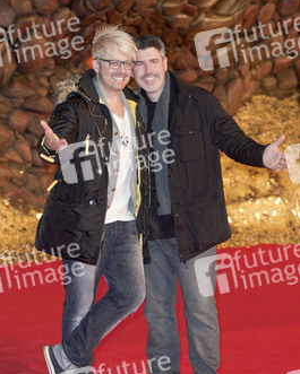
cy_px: 214
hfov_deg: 12.2
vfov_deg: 15.1
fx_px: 1409
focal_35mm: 127
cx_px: 150
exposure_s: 1/160
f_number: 5.6
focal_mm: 112
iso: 1000
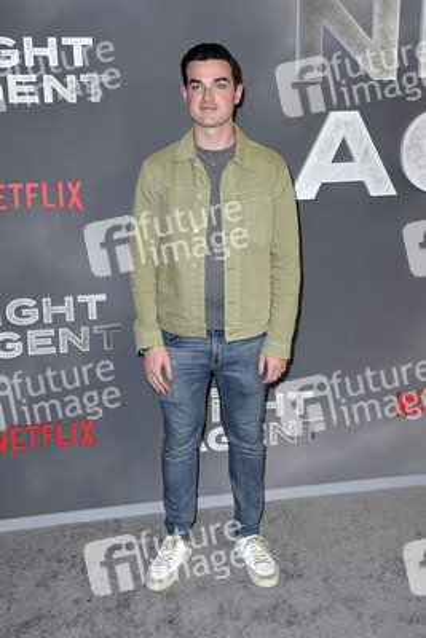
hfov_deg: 28.1
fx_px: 851
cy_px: 319
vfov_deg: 41.1
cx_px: 213
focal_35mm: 48
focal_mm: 48
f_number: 6.3
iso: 400
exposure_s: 1/250
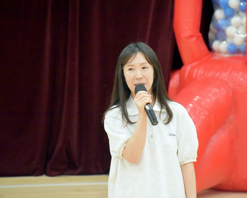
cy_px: 99
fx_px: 2479
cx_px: 145
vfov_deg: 4.6
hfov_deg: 5.7
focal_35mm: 339
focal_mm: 200
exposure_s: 1/125
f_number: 6.3
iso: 8000
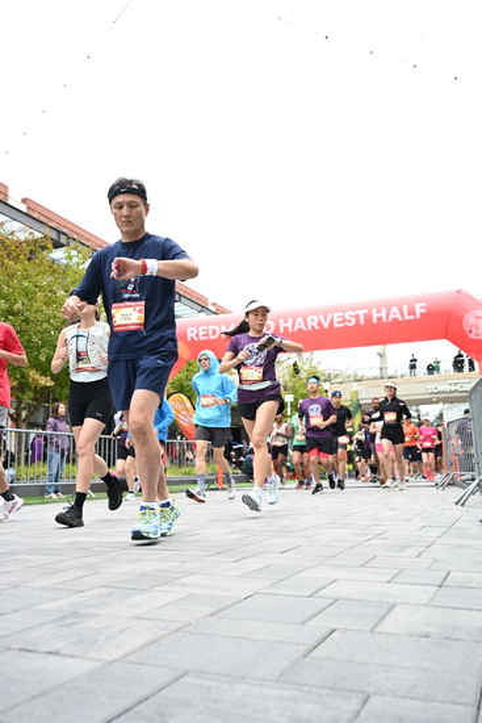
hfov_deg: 42.3
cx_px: 241
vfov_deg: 60.3
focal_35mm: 31
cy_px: 362
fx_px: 622
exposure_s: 1/640
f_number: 4
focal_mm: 31
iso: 2000
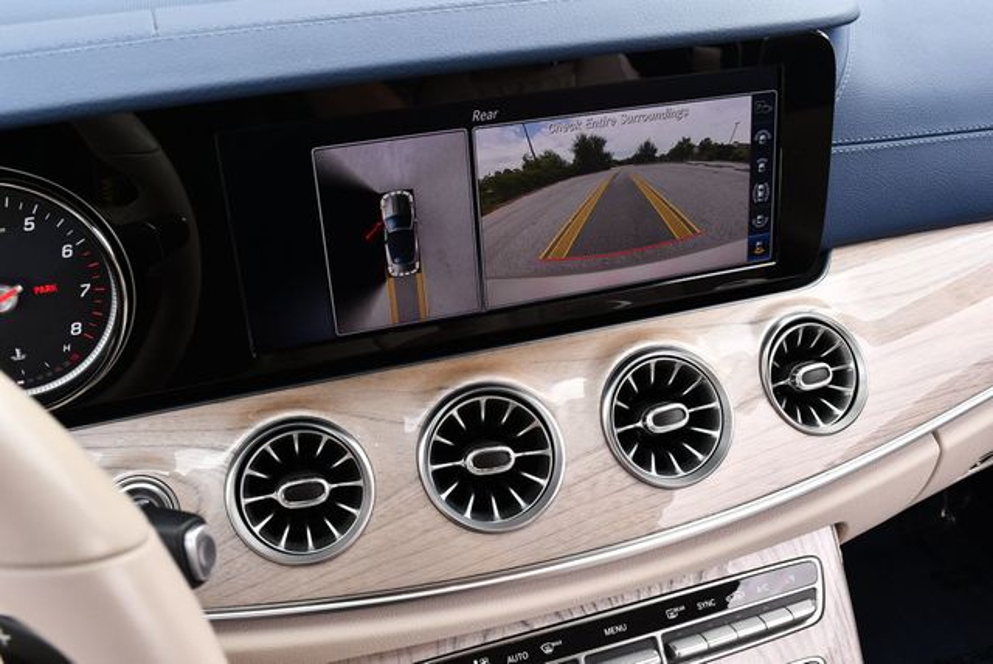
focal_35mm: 36
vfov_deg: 36.9
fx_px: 994
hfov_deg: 53.1
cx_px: 496
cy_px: 332
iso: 200
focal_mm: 18
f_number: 5.6
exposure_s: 1/250
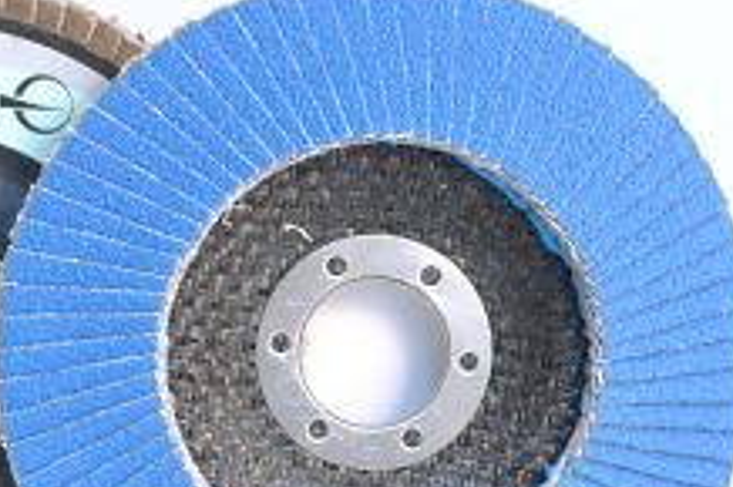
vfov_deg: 8.3
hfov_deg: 12.4
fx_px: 3357
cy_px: 312
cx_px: 161
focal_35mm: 165
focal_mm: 48
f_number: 8
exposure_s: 1/6
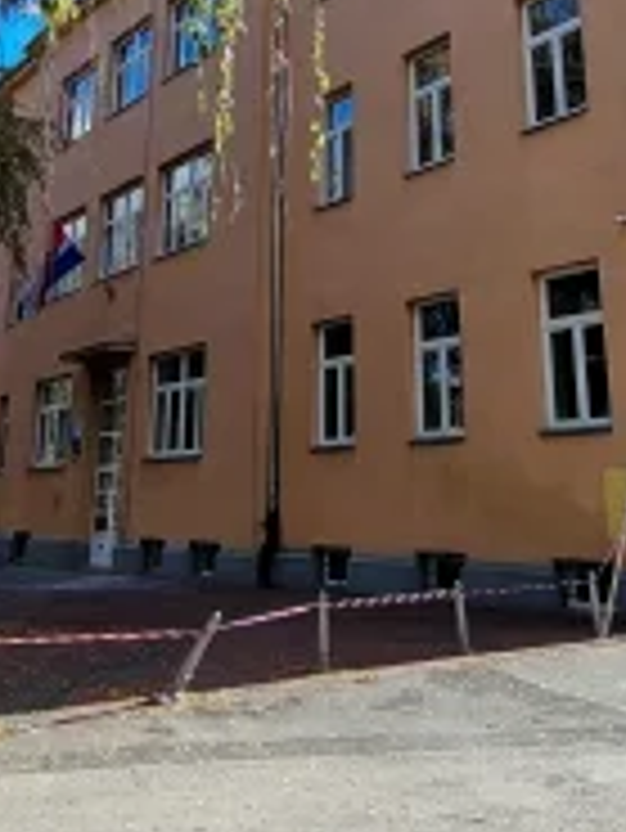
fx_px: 1060
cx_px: 342
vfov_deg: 41.0
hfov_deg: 32.9
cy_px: 157
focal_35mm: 44
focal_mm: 1.42
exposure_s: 1/835
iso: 100
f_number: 2.2
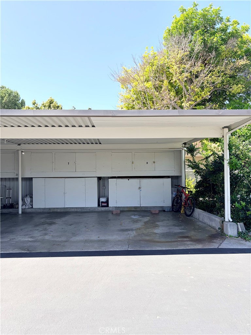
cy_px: 168
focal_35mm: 26
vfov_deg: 67.3
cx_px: 126
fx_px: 251
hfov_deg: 53.1
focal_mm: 5.96
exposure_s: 1/1217
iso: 50
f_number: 1.6
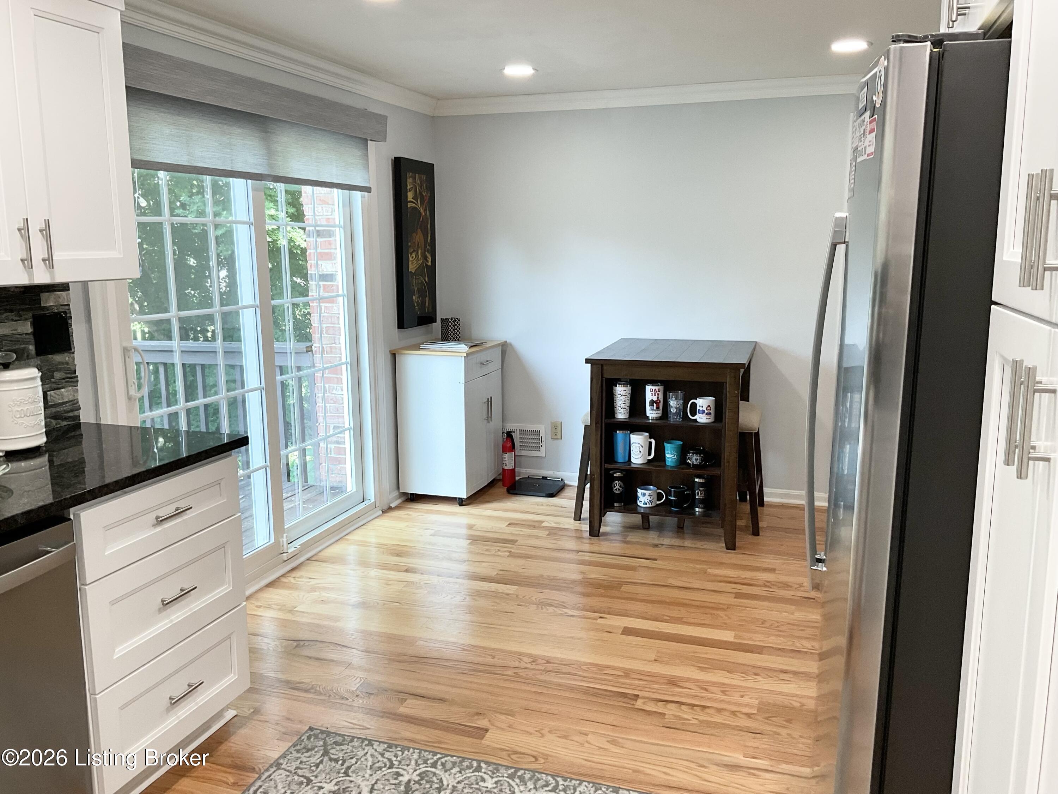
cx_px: 529
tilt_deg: -10.6
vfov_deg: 48.2
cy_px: 397
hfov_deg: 61.7
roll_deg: -0.5
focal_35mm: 29
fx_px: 886
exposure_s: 1/60
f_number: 1.8
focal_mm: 3
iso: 40
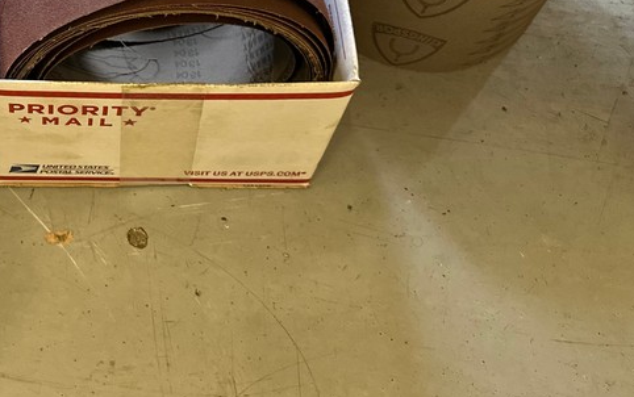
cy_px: 4
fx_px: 934
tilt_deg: -53.0
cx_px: 11
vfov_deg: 23.1
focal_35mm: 54
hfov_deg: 34.4
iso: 400
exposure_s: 1/60
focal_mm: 6.86
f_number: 1.78
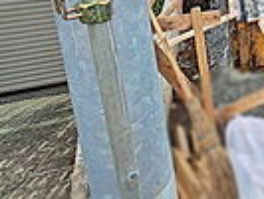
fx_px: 321
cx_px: 333
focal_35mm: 42
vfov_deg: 29.3
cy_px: -44
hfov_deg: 33.9
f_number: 2.2
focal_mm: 1.83
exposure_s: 1/1003
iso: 48
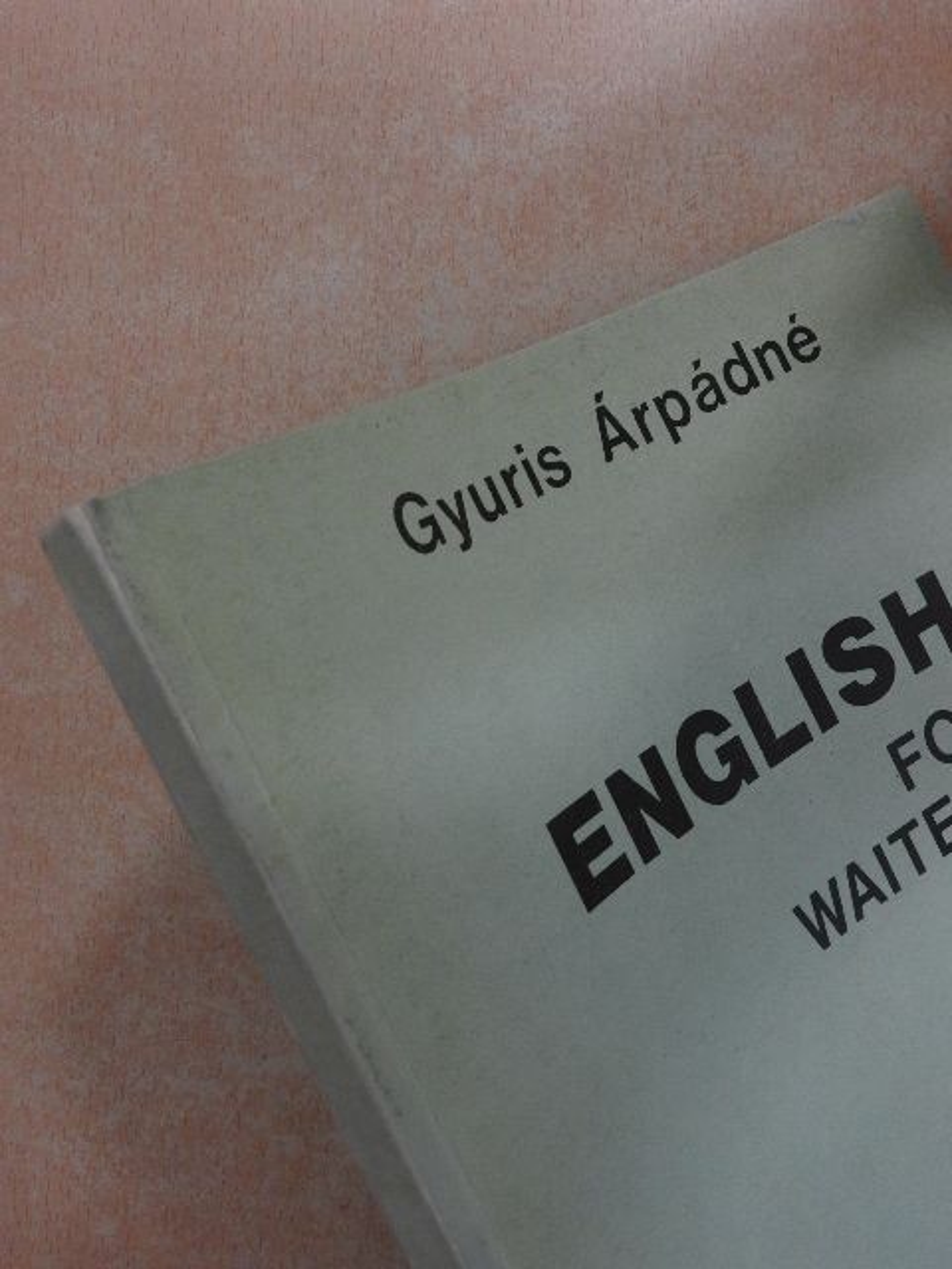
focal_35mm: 40
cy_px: 634
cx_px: 476
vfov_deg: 46.8
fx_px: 1467
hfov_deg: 36.0
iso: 400
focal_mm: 7.2
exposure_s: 1/15
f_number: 3.8
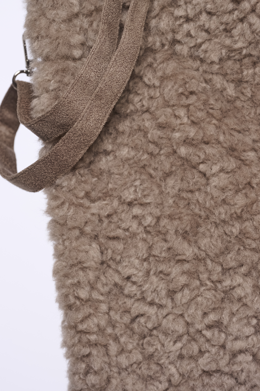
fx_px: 1192
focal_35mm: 110
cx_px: 130
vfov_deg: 18.6
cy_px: 196
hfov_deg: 12.5
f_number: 8
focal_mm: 110
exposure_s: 1/160
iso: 125
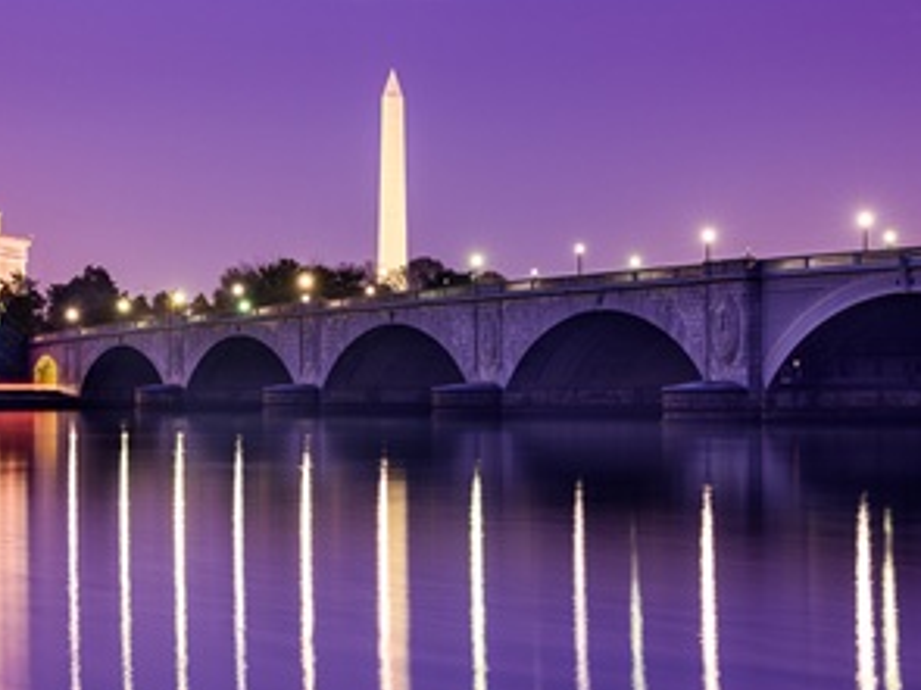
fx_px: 3644
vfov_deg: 10.8
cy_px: 359
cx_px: 244
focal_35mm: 137
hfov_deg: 14.4
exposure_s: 30
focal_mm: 70
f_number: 7.1
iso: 100
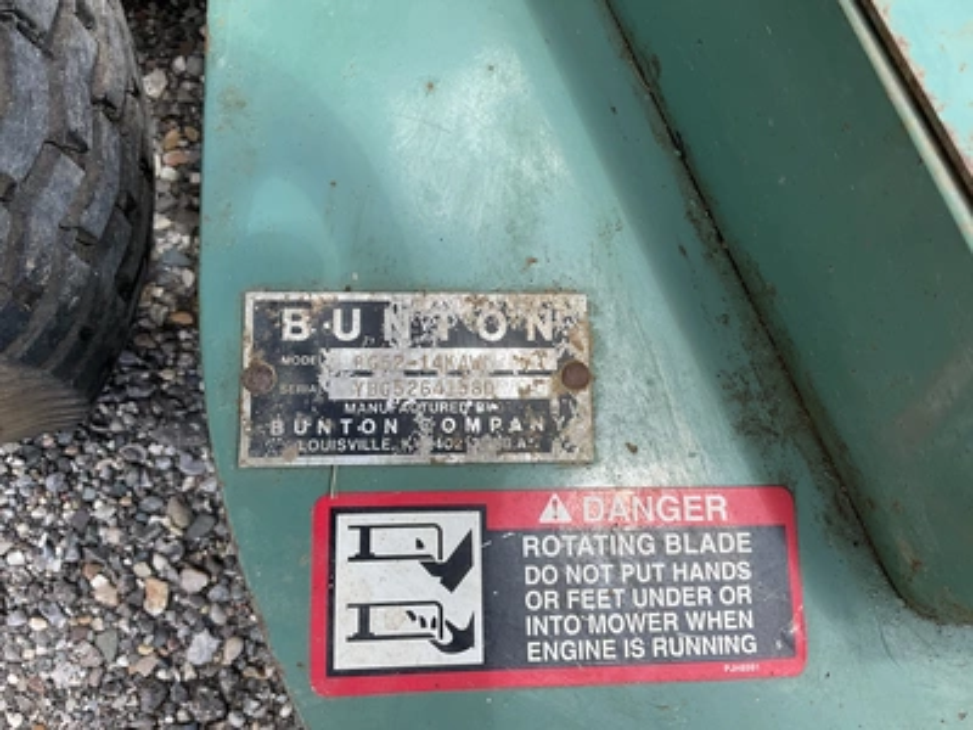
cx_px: 486
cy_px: 365
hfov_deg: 61.7
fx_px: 815
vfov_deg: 48.2
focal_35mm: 29
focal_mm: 3
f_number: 1.8
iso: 25
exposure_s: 1/486
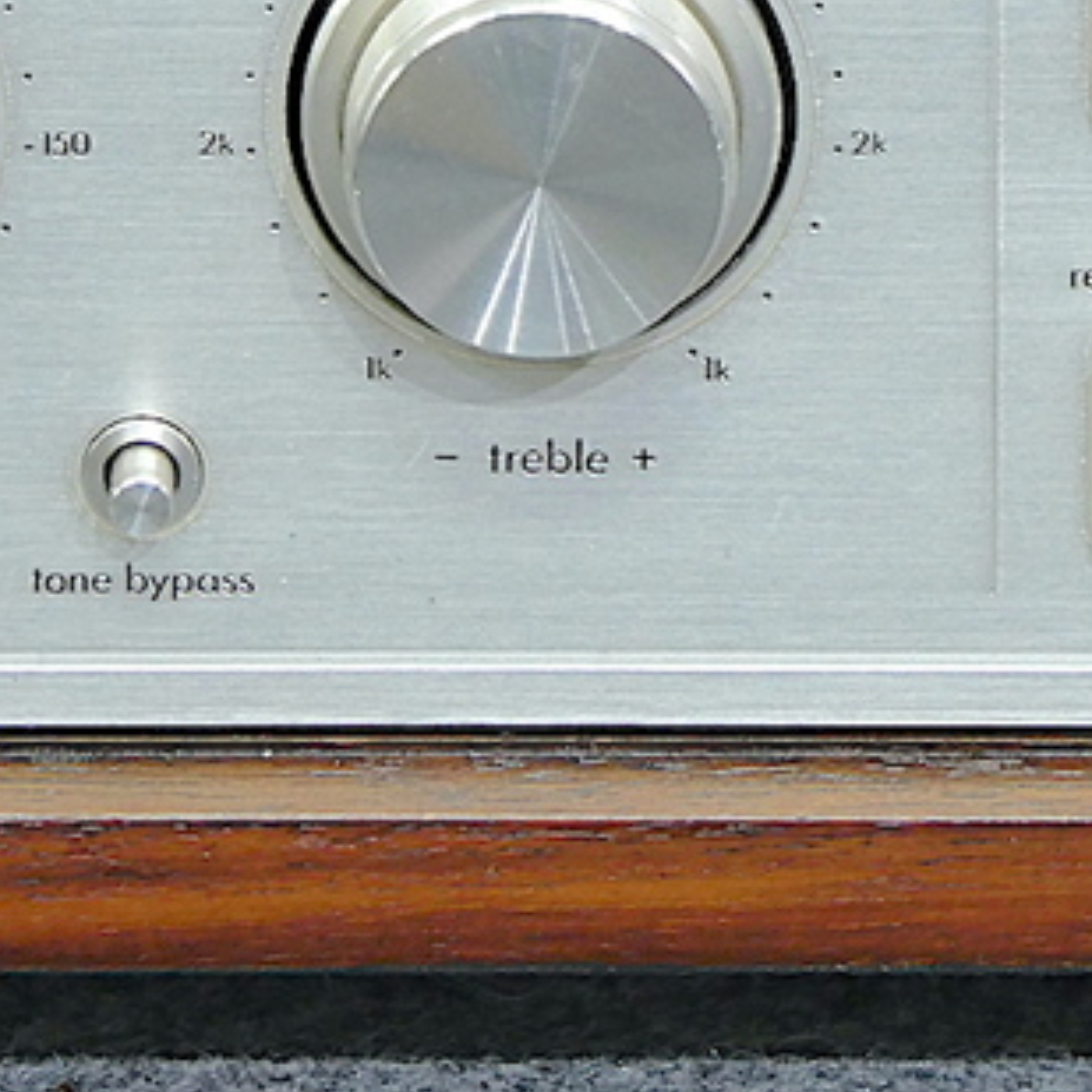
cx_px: 300
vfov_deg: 4.0
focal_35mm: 440
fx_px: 15704
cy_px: -42
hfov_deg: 4.0
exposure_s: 1/4
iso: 200
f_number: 5.5
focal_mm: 28.7
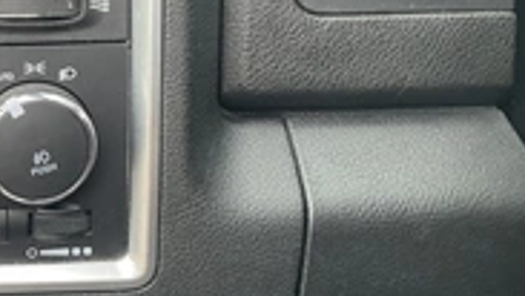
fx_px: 961
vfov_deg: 17.5
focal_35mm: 69
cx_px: -20
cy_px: 167
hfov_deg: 28.4
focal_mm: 3
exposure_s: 1/60
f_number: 1.8
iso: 125
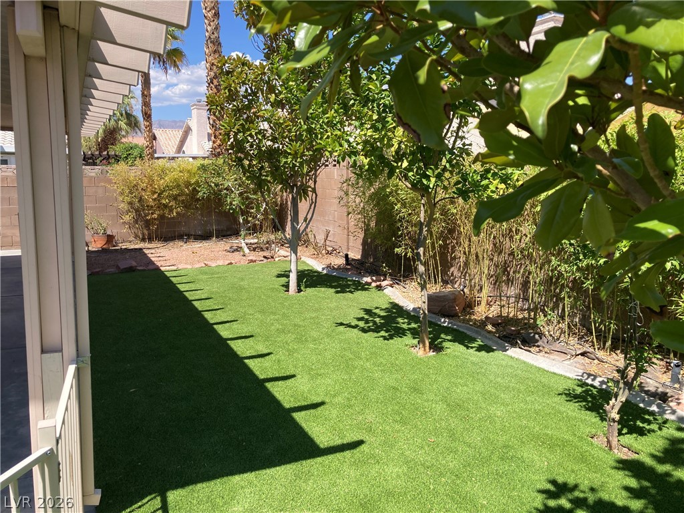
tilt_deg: -7.0
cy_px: 256
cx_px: 342
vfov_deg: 49.7
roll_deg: -0.3
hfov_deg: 63.4
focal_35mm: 28
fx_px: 553
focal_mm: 3.99
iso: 20
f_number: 1.8
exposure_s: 1/1156
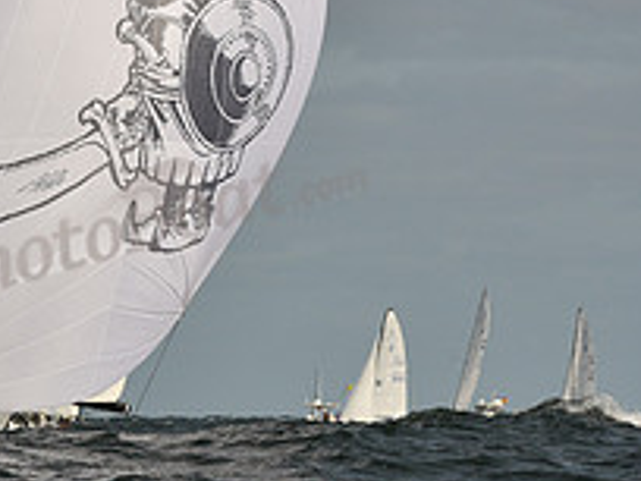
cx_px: -236
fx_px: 10648
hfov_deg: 3.4
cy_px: 105
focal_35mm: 575
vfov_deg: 2.6
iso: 320
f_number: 9
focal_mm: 210
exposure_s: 1/1600
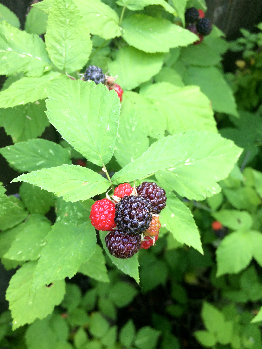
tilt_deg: -49.8
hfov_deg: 48.2
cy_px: 174
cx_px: 131
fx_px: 293
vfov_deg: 61.7
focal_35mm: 29
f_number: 2.2
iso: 64
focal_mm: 4.15
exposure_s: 1/120
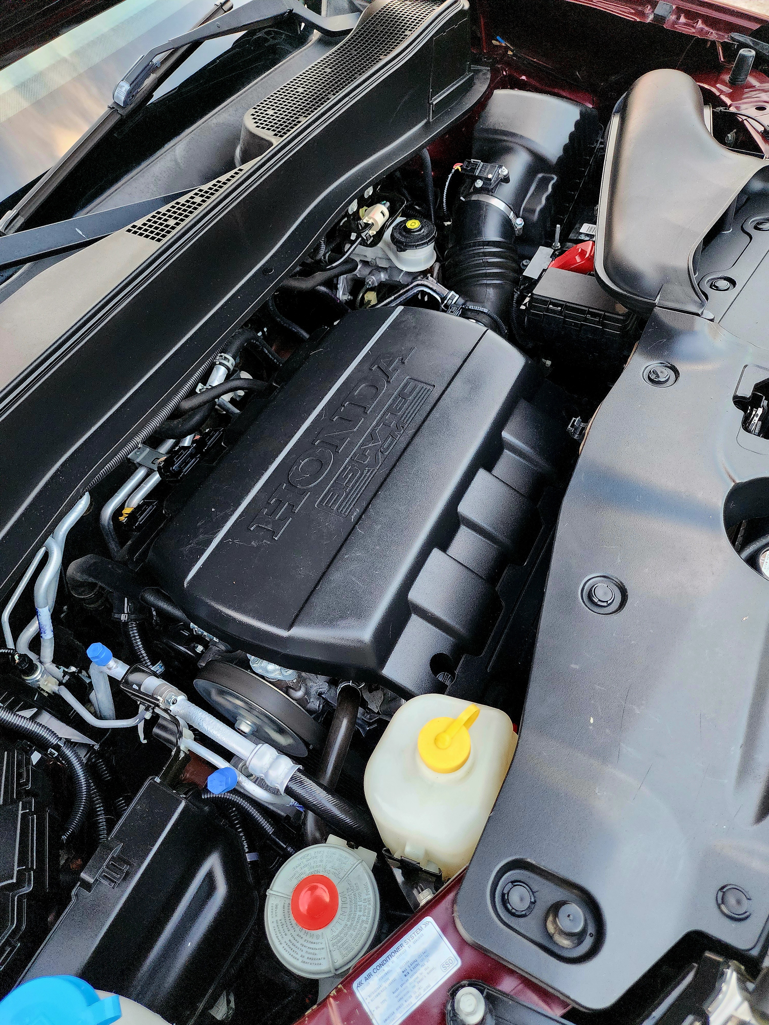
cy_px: 512
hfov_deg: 58.9
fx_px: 681
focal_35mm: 23
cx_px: 384
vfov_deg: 73.9
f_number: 1.8
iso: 800
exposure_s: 1/120
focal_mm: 6.4
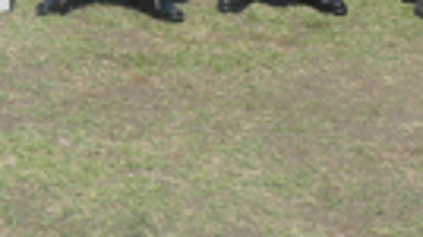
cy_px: -313
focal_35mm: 151
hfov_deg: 14.0
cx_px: -16
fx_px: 1692
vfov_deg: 7.5
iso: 64
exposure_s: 1/300
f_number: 5.6
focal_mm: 5.2
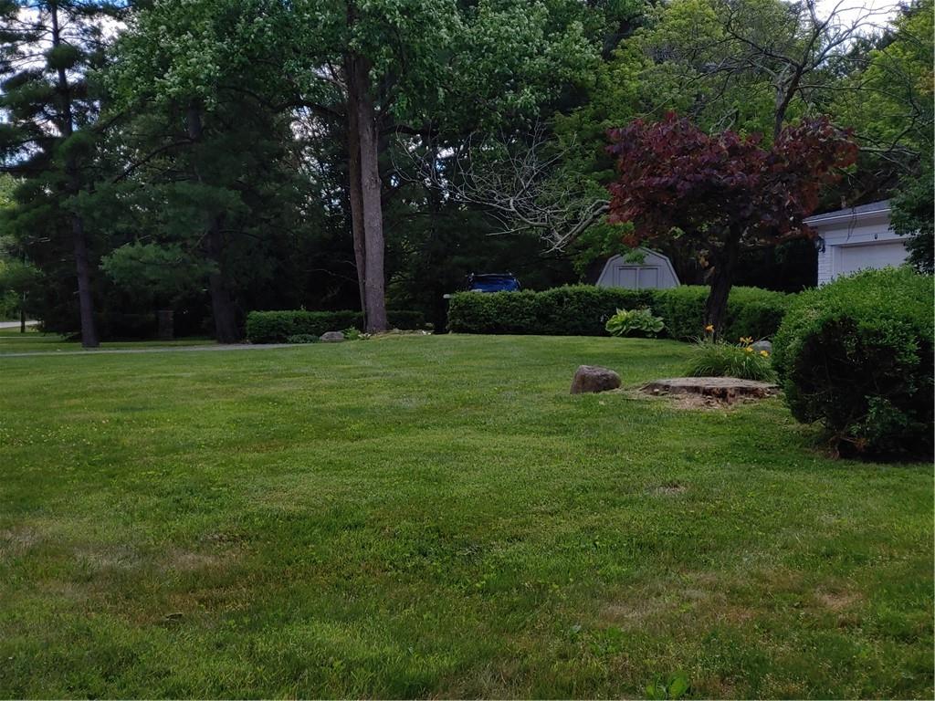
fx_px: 1351
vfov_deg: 29.1
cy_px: 350
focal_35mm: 50
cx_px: 468
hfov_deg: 38.2
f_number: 2.4
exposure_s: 1/386
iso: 50
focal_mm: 5.88
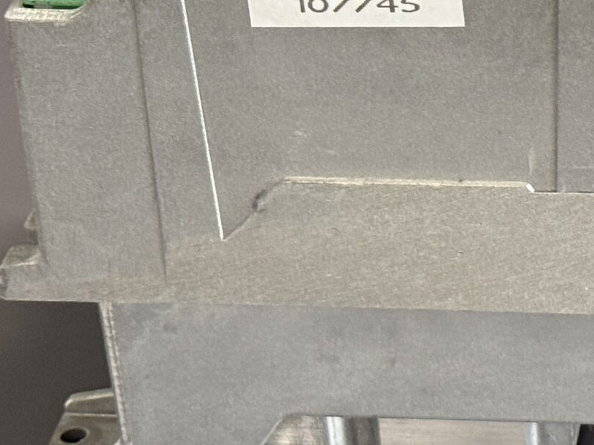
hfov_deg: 12.7
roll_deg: +0.2
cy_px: 122
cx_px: 743
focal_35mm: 151
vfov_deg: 9.8
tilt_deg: -30.2
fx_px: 2590
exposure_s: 1/33
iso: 200
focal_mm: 6.76
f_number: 1.78
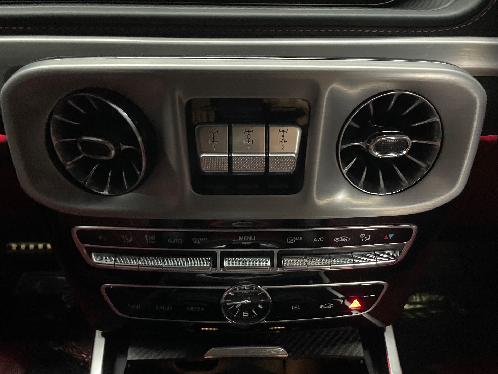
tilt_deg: -38.2
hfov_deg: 67.3
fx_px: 374
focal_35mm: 26
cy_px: 187
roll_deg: -0.8
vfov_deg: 53.1
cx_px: 249
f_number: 1.6
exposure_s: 1/27
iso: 1000
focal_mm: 4.2
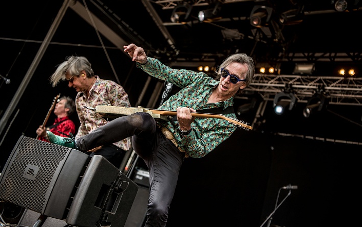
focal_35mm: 50
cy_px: 122
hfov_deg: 40.3
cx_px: 180
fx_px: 493
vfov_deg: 25.8
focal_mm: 48
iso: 125
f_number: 3.2
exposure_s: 1/320
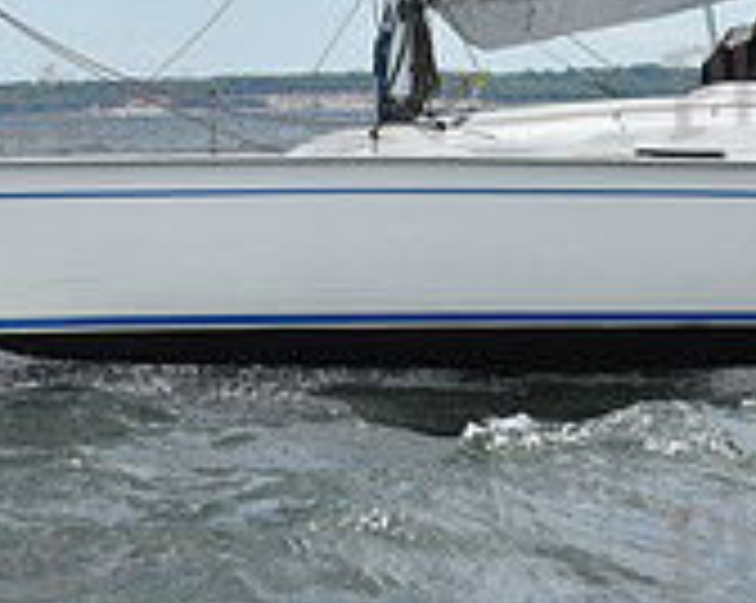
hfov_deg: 7.3
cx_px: 432
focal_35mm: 266
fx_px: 5945
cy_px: -146
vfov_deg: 5.8
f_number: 8
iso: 320
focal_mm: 82
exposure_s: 1/1600
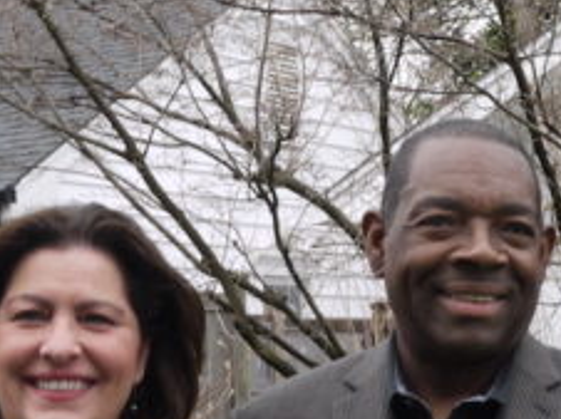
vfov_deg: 11.9
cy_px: 338
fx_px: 2007
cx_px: 457
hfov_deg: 15.8
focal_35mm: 124
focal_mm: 28
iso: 200
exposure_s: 1/30
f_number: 20
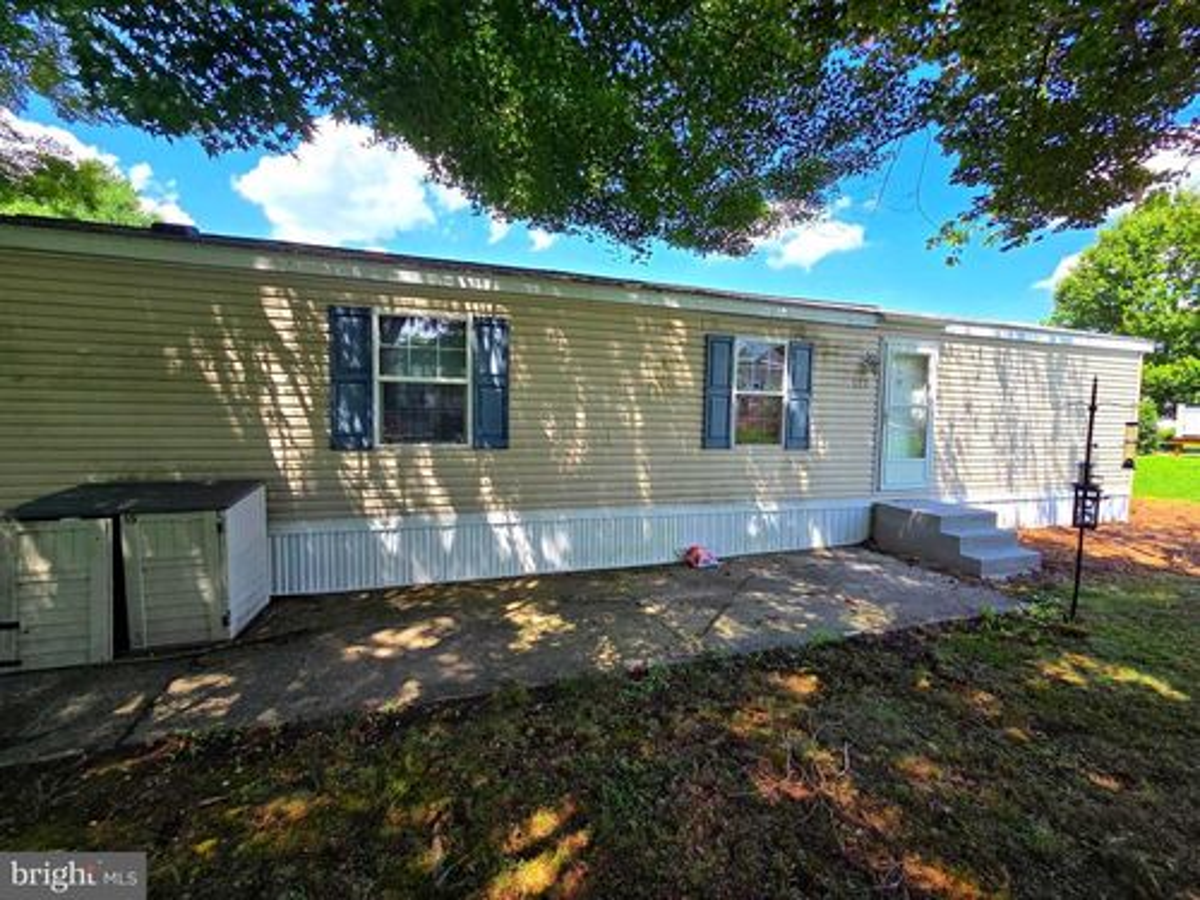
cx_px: 600
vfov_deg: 89.9
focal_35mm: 13
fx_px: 451
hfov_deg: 106.2
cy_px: 450
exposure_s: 1/645
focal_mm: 2.2
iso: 50
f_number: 2.2
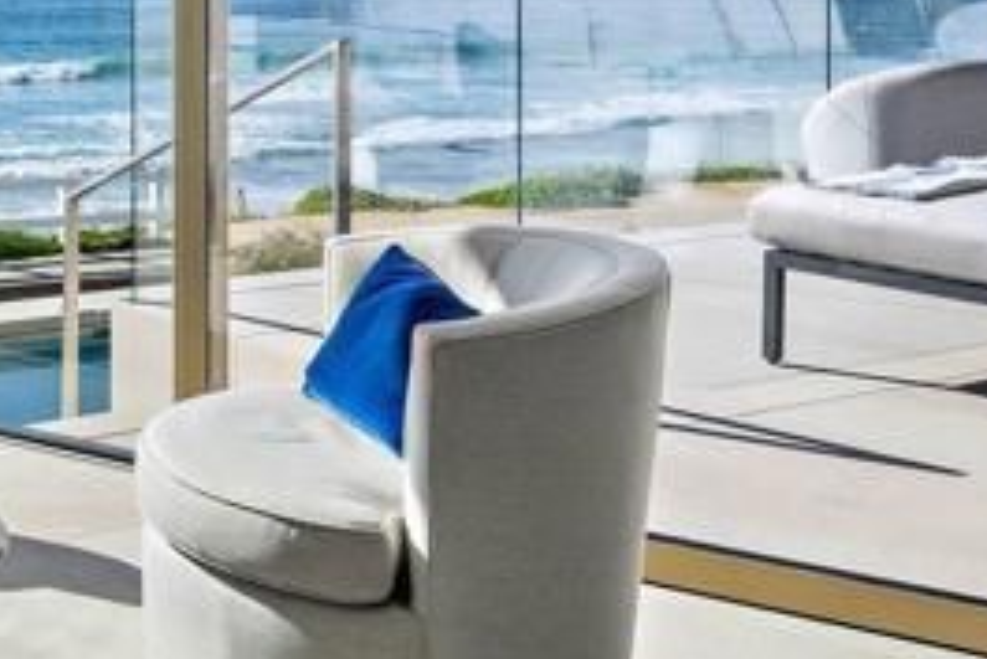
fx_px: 1481
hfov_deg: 28.1
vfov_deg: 24.0
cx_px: -395
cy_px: 2
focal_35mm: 54
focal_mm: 14
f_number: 8
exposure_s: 1/200
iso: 400
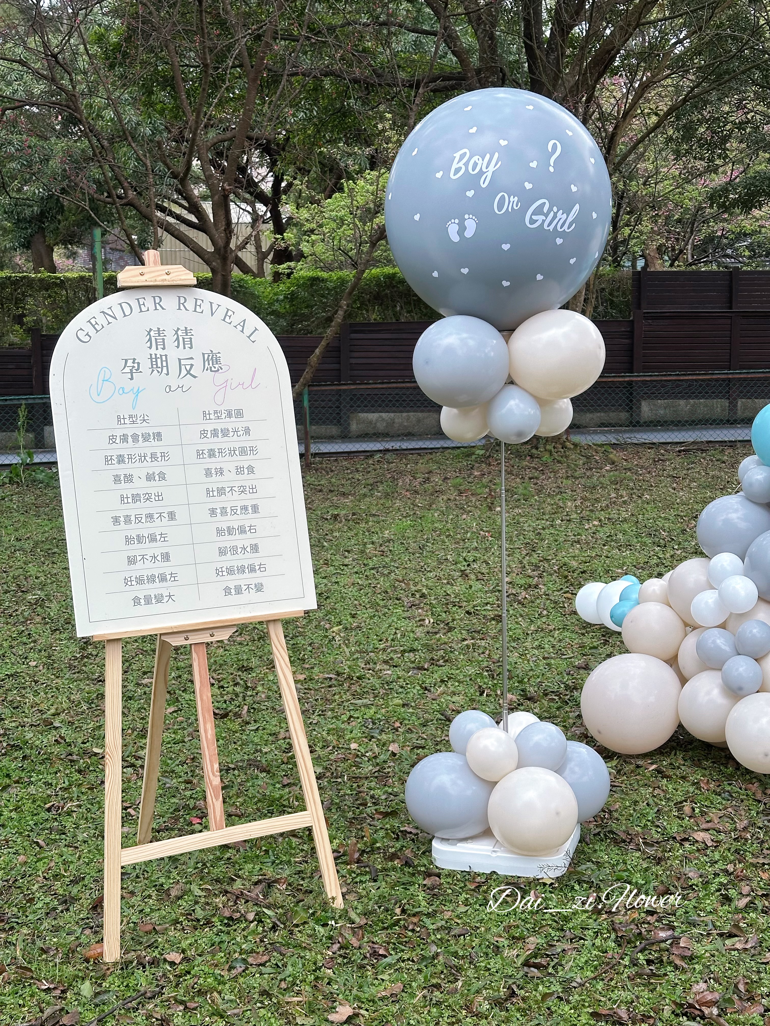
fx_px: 1424
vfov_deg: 39.7
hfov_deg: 30.3
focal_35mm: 48
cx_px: 385
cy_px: 513
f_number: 1.78
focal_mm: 6.86
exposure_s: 1/131
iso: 50
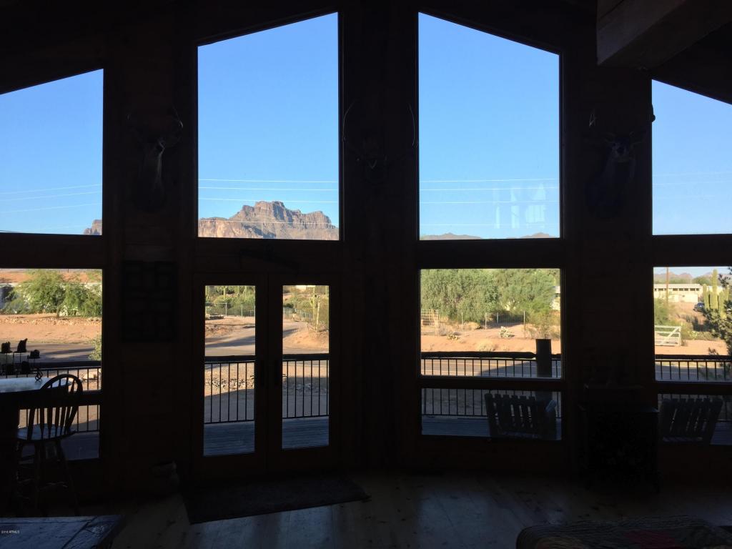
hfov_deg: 61.7
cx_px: 366
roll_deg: -1.0
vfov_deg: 48.2
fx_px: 613
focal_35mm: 29
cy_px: 274
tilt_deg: +1.2
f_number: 2.2
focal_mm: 4.15
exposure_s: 1/403
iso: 32
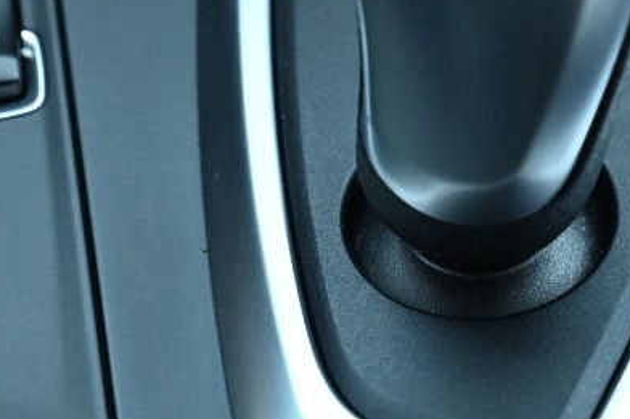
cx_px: 437
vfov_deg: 4.7
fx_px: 5073
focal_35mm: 290
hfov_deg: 7.1
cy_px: 0
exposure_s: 1/125
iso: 1000
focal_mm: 70
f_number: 4
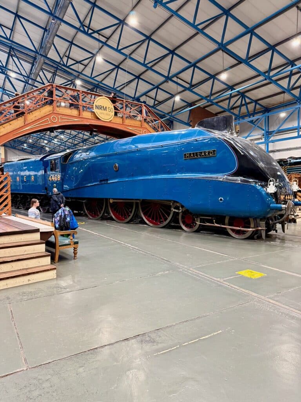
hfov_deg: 56.8
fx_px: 278
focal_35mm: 24
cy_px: 201
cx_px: 150
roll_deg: -1.2
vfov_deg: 71.6
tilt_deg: -4.5
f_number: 1.78
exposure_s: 1/60
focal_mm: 6.76
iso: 500
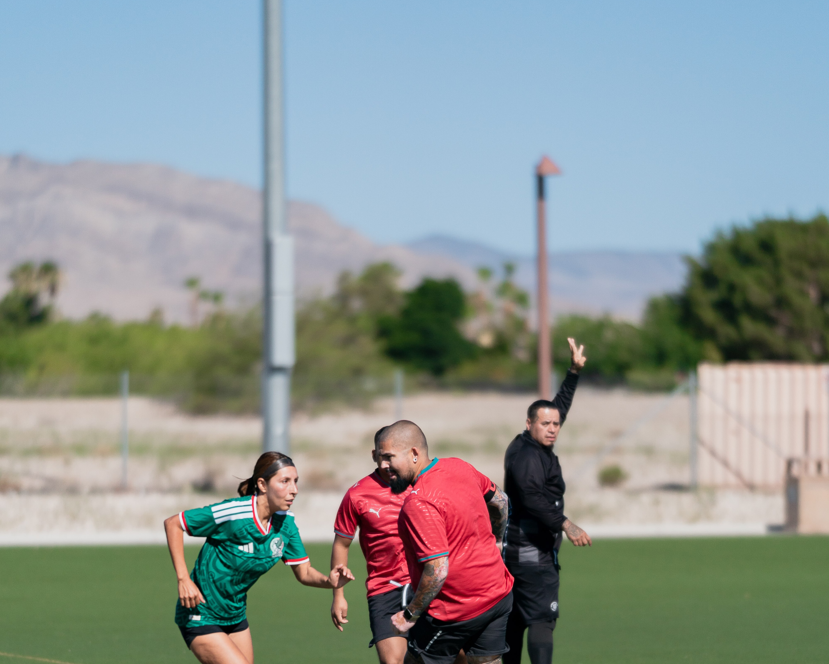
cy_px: 573
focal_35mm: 191
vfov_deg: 8.1
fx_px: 4686
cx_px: 416
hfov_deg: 10.1
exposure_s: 1/32000
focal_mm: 135
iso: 320
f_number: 1.8
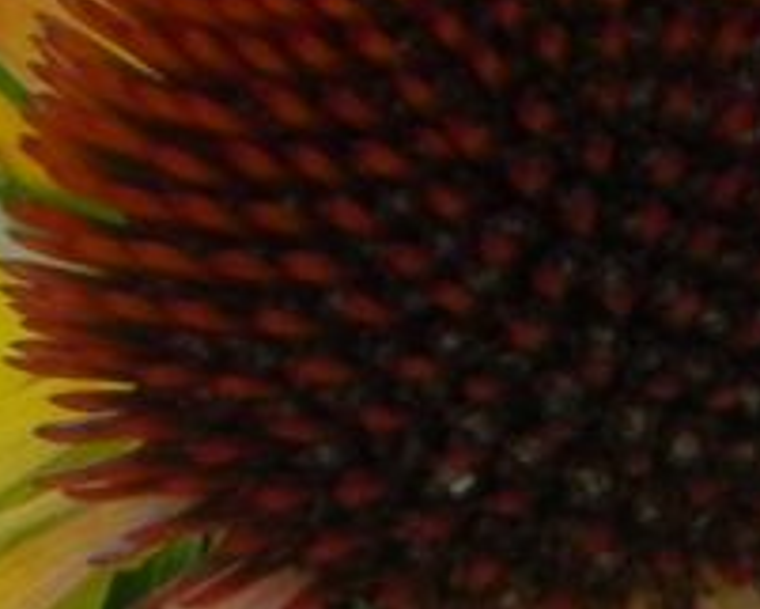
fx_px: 39247
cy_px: 734
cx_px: 471
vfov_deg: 0.9
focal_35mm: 1744
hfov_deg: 1.1
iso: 160
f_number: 5
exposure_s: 1/125
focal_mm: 59.9
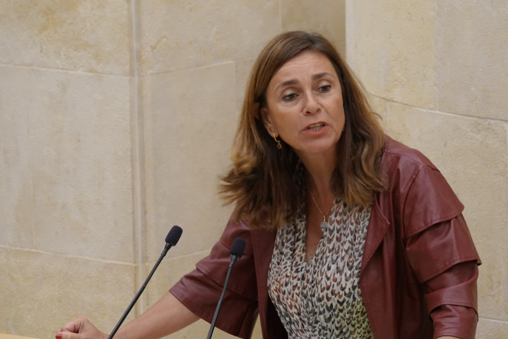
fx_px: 4176
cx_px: 323
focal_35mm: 296
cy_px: 209
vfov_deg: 4.6
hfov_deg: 7.0
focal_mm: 78.39
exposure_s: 1/30
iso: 800
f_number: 4
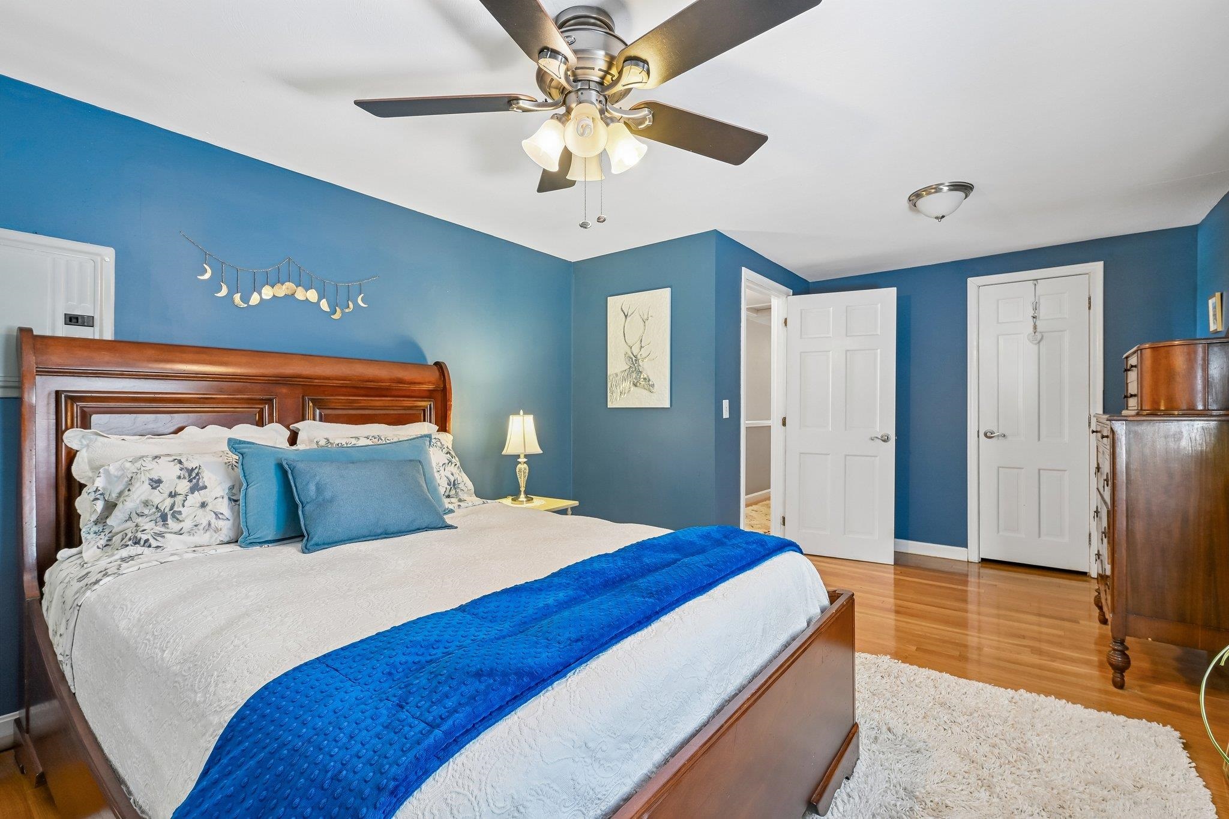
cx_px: 614
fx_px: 546
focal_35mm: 16
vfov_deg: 73.7
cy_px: 410
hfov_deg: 96.7
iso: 400
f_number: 8
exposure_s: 1/5
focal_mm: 16
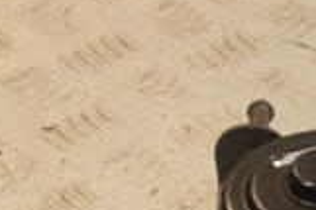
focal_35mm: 235
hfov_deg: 8.6
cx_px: 449
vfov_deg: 5.8
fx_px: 2061
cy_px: 302
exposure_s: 1/200
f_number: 8
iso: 800
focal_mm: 42
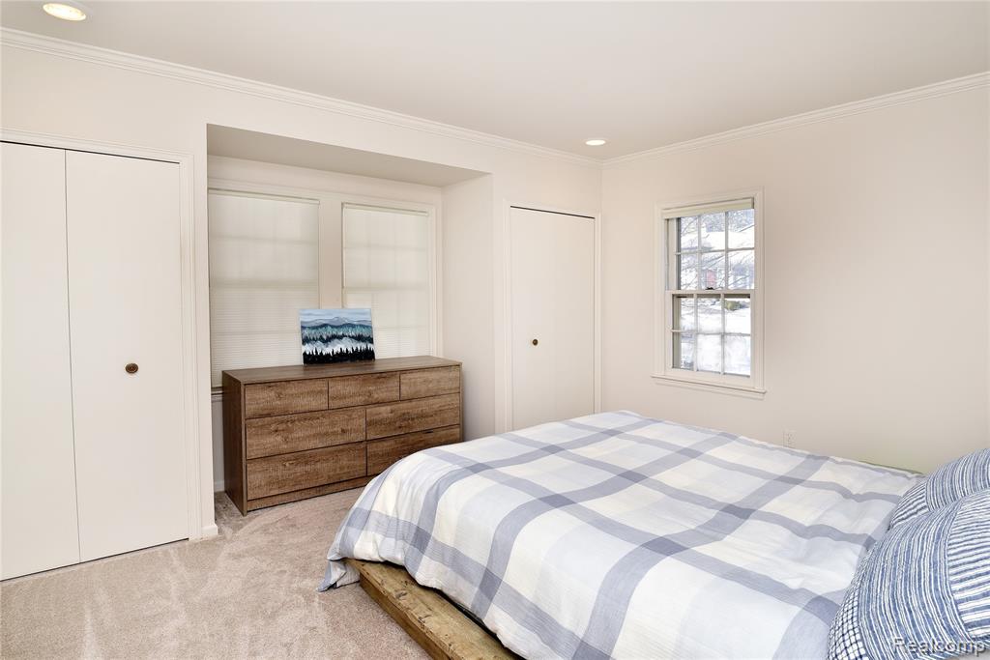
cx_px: 495
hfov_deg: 93.3
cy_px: 330
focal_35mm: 17
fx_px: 468
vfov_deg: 70.5
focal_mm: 17
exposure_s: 1/60
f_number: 9
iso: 400
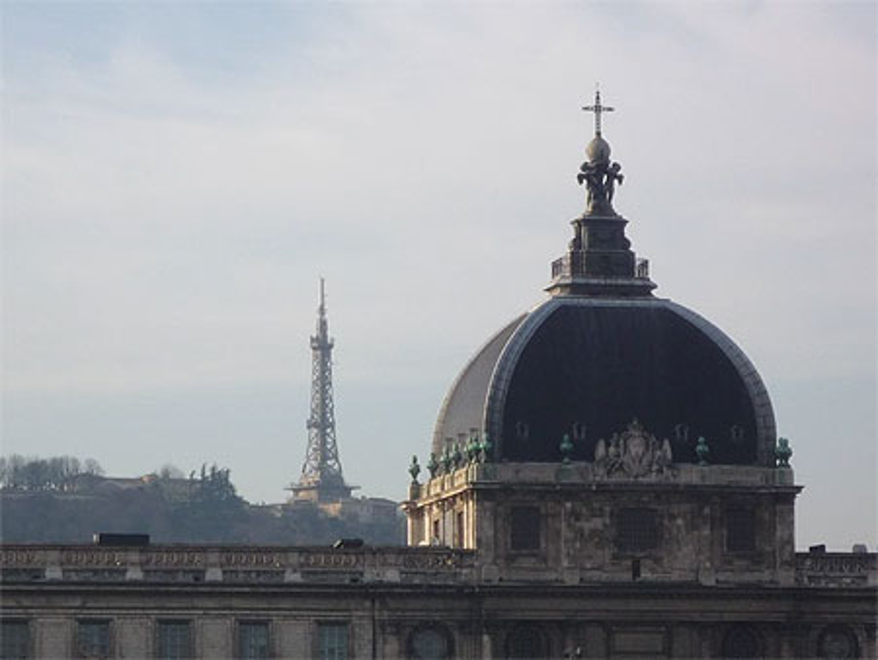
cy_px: 330
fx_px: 4568
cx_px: 439
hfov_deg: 11.0
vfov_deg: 8.3
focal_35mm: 180
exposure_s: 1/320
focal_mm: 17.6
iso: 100
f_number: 5.6
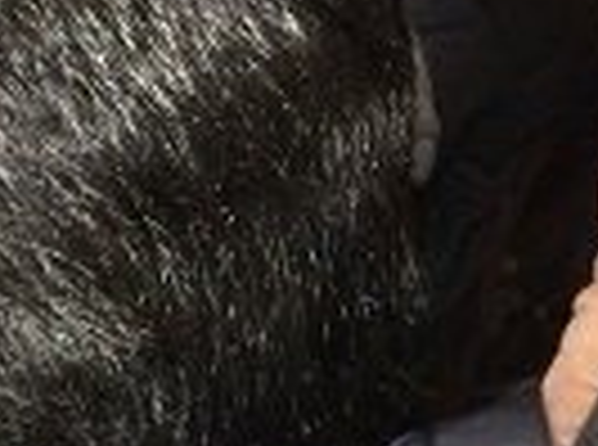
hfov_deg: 13.6
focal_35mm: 140
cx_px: 769
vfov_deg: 10.5
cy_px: 144
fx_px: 2412
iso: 320
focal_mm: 4.15
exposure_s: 1/17
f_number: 2.2
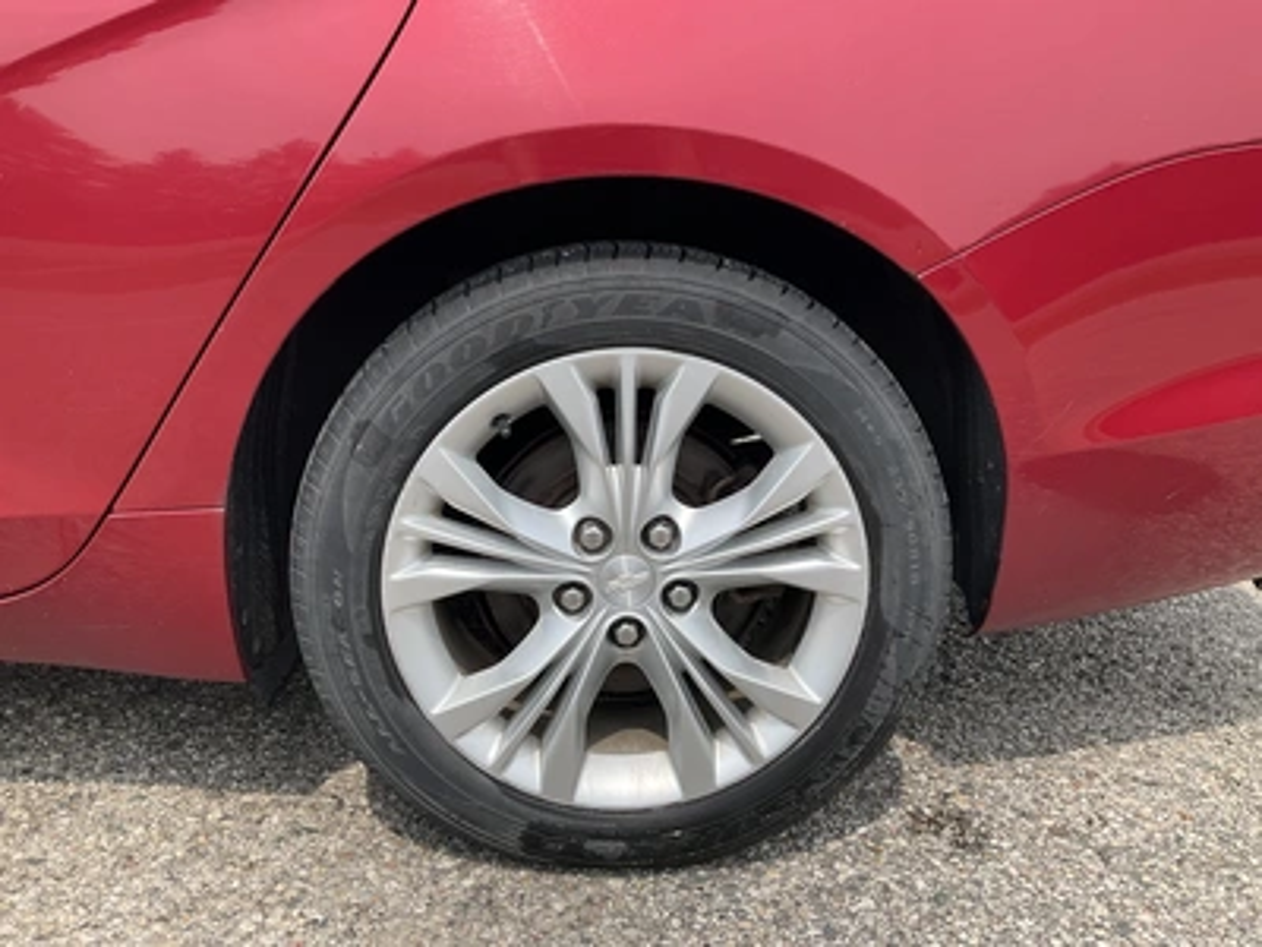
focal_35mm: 29
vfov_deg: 48.2
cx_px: 631
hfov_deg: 61.7
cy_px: 474
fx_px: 1057
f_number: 1.8
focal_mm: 3
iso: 25
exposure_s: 1/962
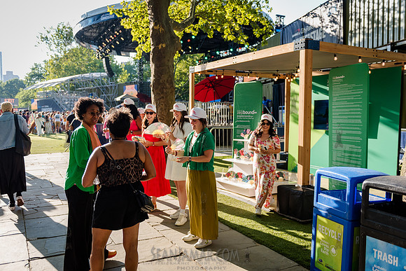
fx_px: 361
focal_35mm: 32
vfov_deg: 41.1
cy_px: 136
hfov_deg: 58.7
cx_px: 203
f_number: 2.8
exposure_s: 1/1600
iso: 500
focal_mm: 32
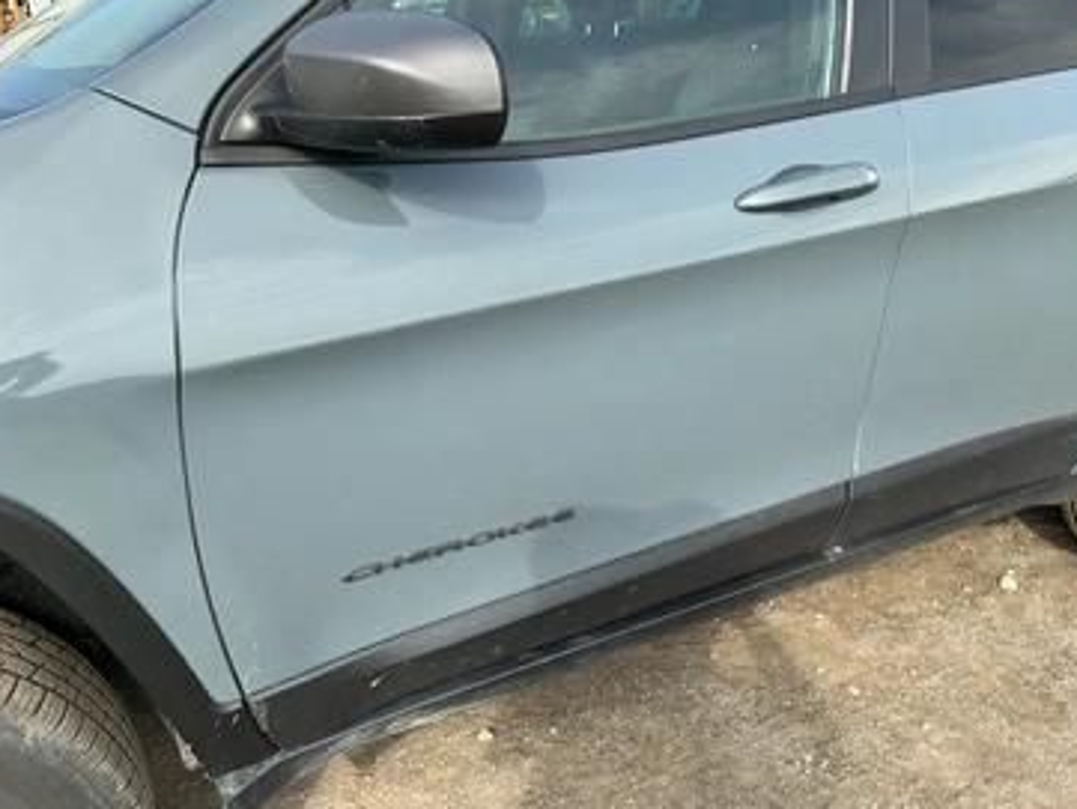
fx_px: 965
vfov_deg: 45.4
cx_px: 519
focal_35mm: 31
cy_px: 373
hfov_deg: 58.3
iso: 25
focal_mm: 3
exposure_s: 1/593
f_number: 1.8
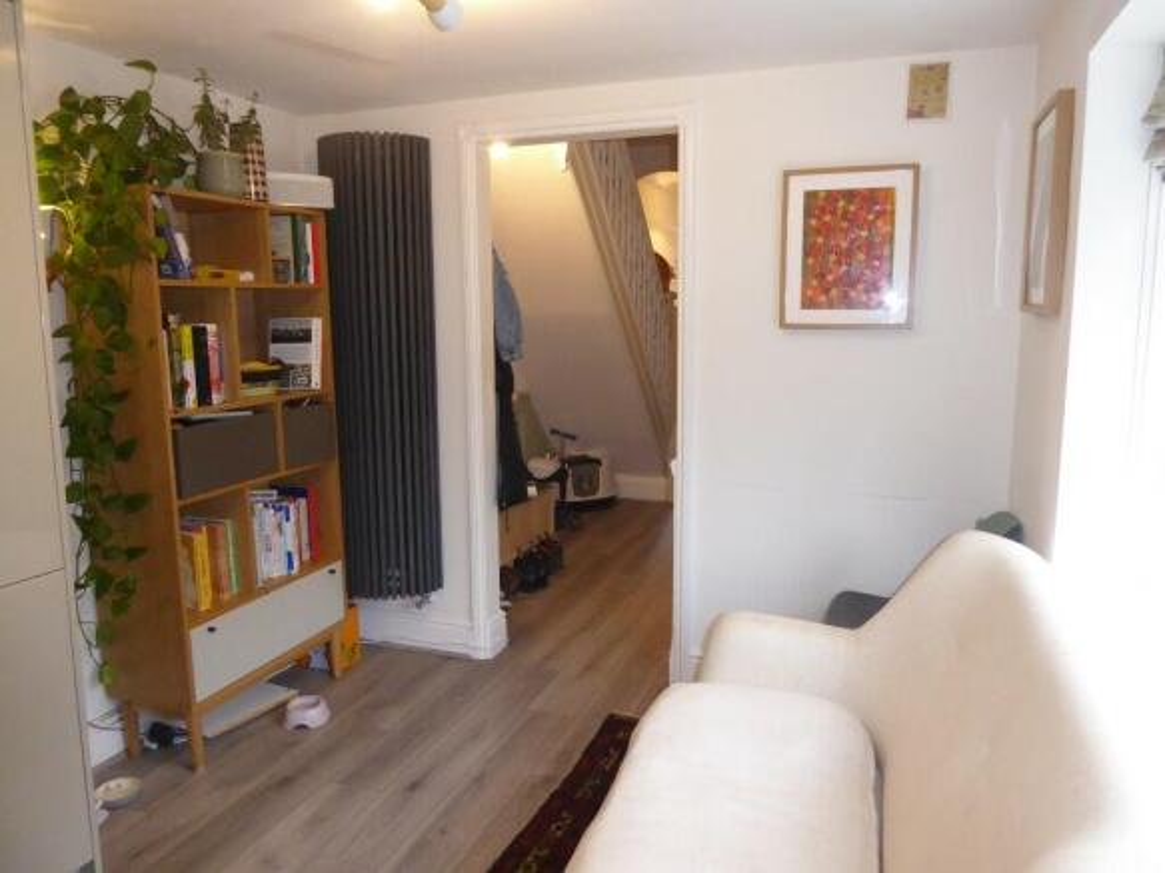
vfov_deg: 54.9
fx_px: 841
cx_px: 582
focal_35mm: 25
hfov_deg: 69.4
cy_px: 436
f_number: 3.3
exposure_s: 1/60
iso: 640
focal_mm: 4.3
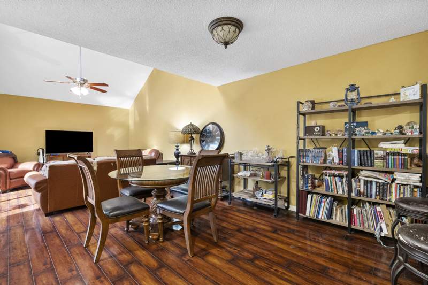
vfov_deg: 73.7
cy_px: 142
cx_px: 214
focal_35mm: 16
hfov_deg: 96.7
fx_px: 190
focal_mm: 16
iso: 1600
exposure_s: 1
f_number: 8
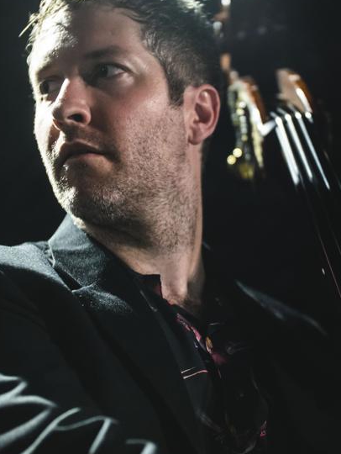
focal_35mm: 175
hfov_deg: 8.5
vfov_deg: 11.3
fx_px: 2295
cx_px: 202
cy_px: 256
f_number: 1.4
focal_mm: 71
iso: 1600
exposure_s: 1/125
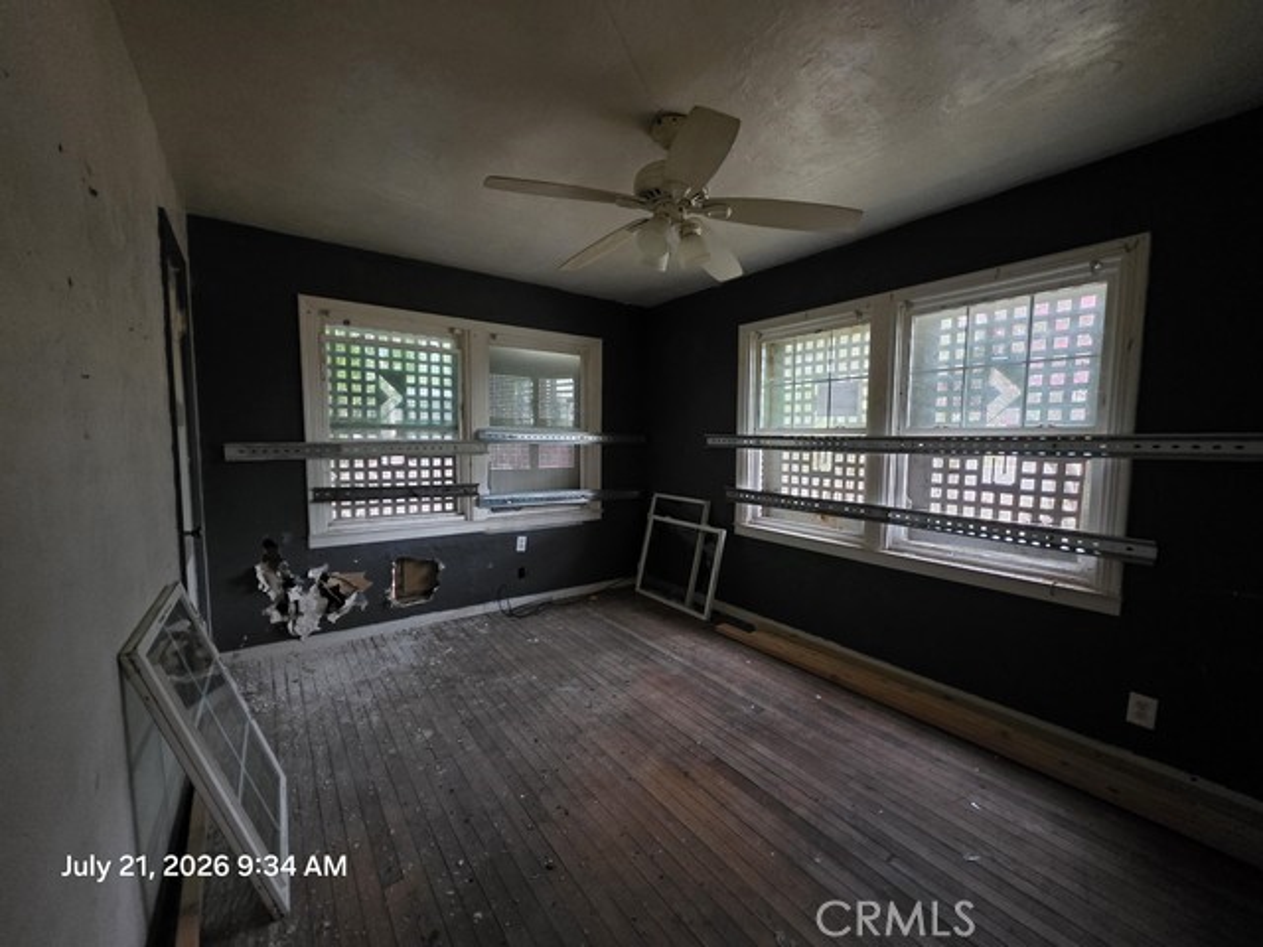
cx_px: 632
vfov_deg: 89.9
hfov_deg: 106.2
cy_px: 474
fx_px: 474
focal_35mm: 13
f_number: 1.9
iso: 1000
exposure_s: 1/40
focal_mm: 2.2
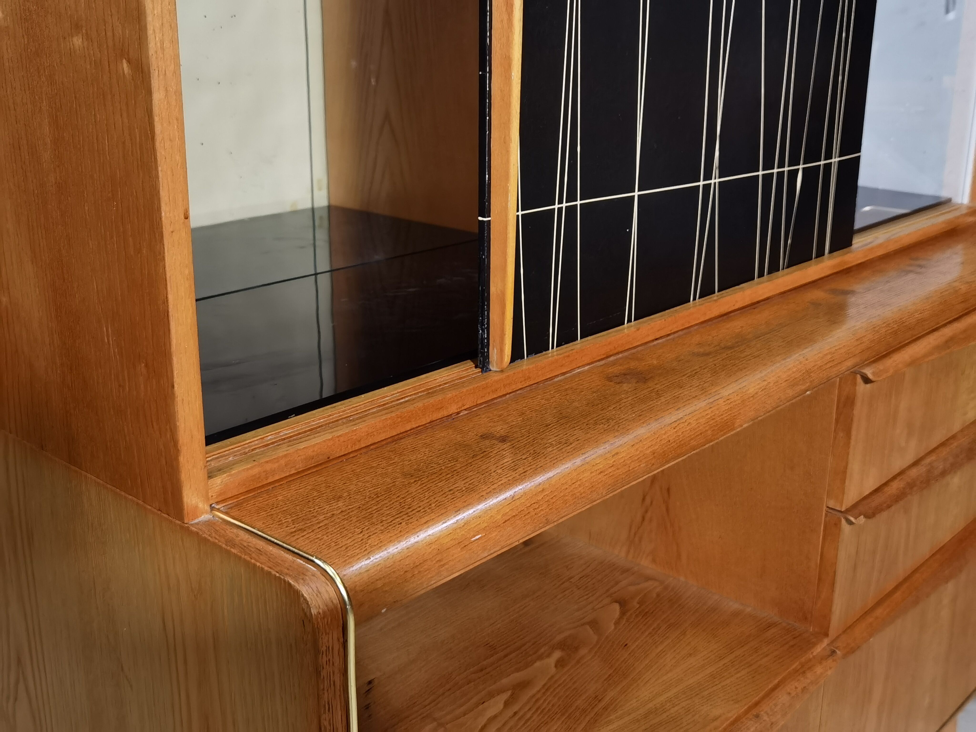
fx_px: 1128
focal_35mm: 40
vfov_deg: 36.0
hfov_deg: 46.8
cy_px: 366
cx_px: 488
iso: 320
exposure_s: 1/33.3
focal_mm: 6.71
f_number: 1.9
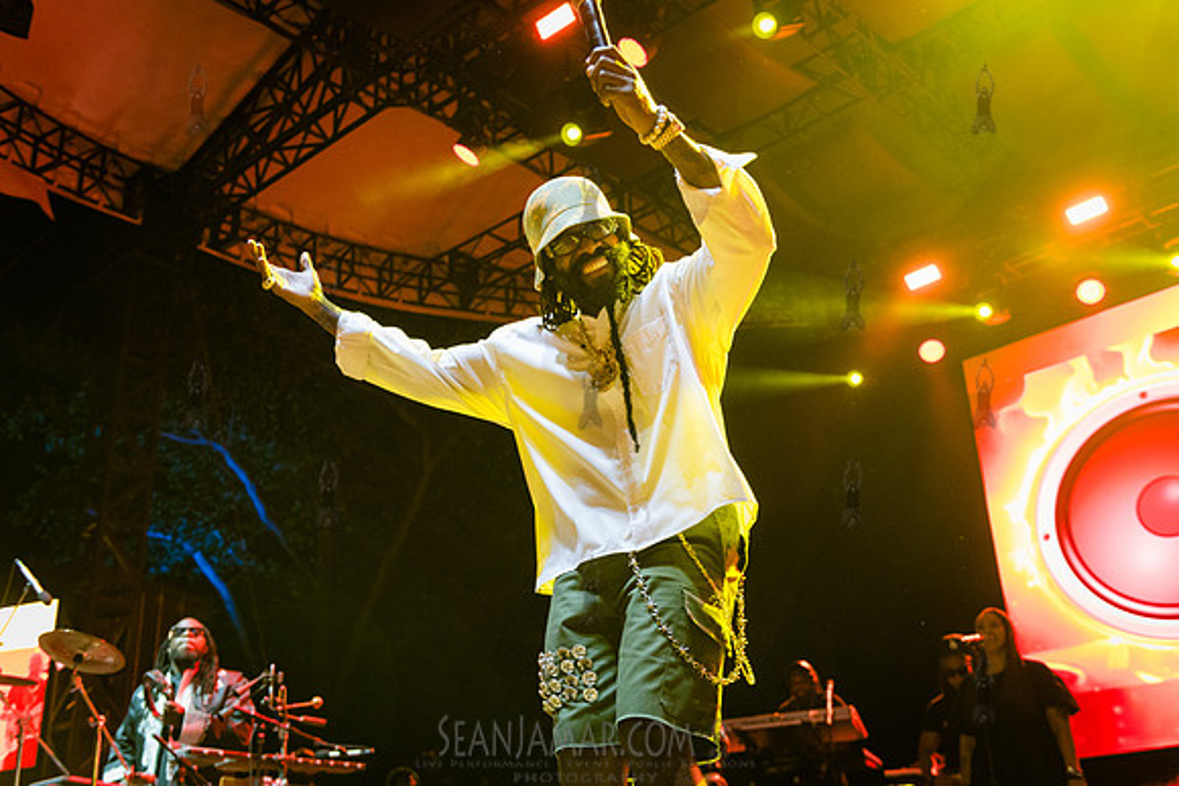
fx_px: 1245
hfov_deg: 50.7
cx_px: 590
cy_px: 393
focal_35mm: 38
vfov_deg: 35.1
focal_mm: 38
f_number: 3.5
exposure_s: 1/250
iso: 3200
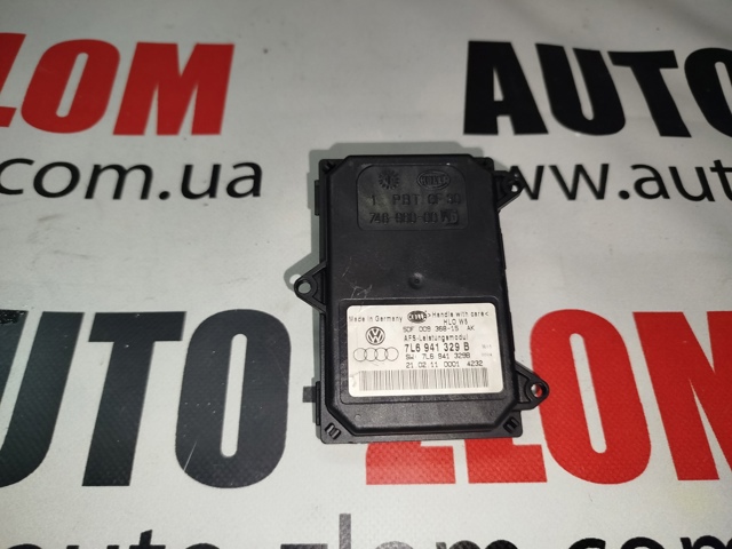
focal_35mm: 24
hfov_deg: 71.6
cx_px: 366
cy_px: 274
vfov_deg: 56.8
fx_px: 508
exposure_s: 1/33
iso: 200
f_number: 1.7
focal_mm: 5.31
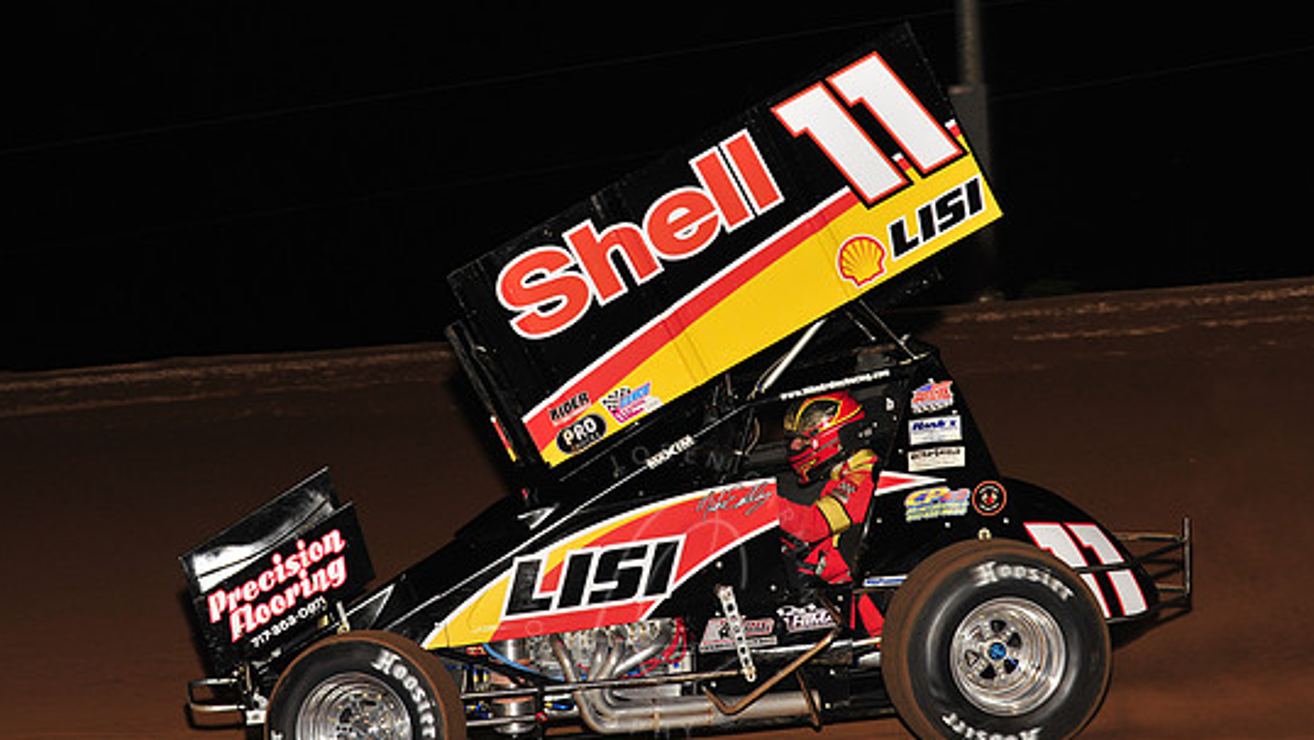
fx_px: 3381
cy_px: 366
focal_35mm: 97
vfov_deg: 12.5
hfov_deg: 22.0
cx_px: 667
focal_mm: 86
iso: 1000
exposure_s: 1/320
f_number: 8
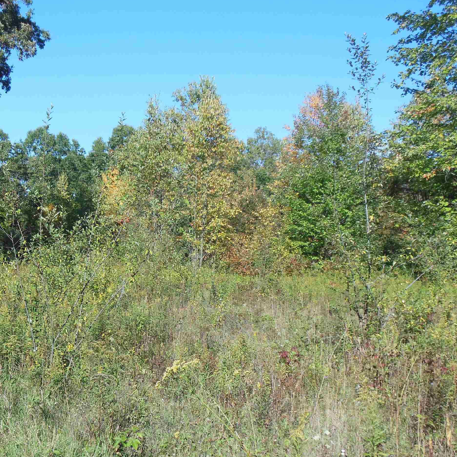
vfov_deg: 39.8
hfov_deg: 39.1
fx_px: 627
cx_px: 121
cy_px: 277
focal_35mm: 42
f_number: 3.3
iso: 125
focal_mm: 5.2
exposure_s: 1/800
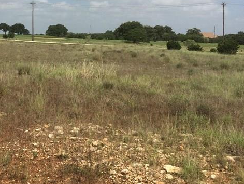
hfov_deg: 30.0
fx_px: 444
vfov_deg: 23.0
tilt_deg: -0.5
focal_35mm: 63
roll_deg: -0.6
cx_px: 48
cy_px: 36
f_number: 2.2
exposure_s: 1/4115
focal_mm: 4.15
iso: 32
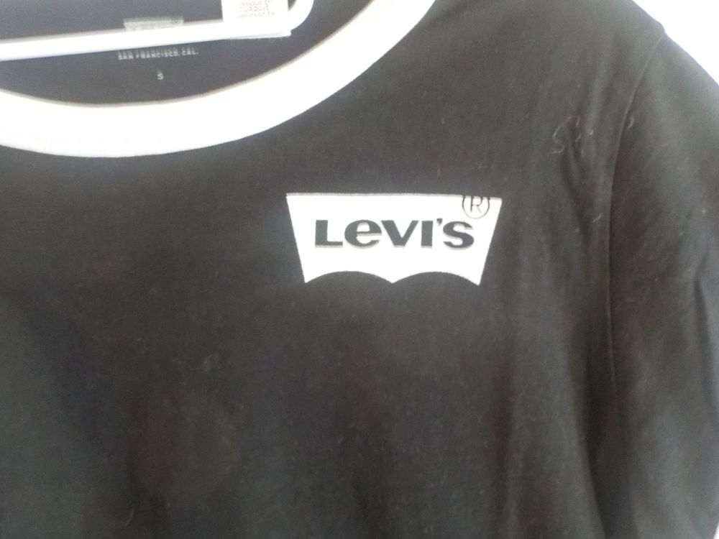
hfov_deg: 60.0
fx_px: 623
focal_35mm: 30
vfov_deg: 46.8
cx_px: 360
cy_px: 270
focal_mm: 4.1
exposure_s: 1/5
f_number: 3.3
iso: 800
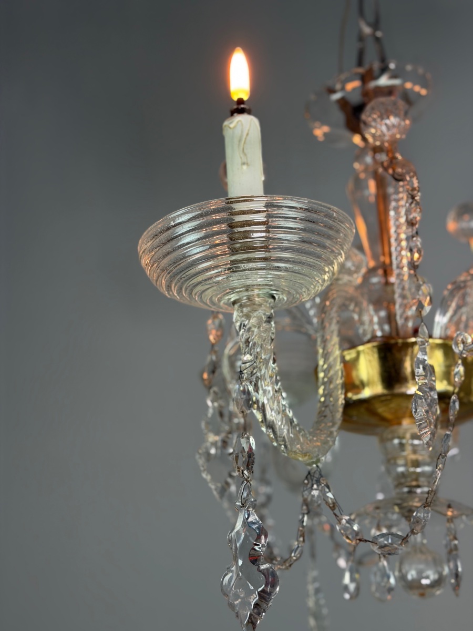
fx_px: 875
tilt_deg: +18.1
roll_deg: +2.0
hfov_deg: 30.3
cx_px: 236
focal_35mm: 48
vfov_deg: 39.7
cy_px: 316
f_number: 1.78
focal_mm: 6.76
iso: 64
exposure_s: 1/50
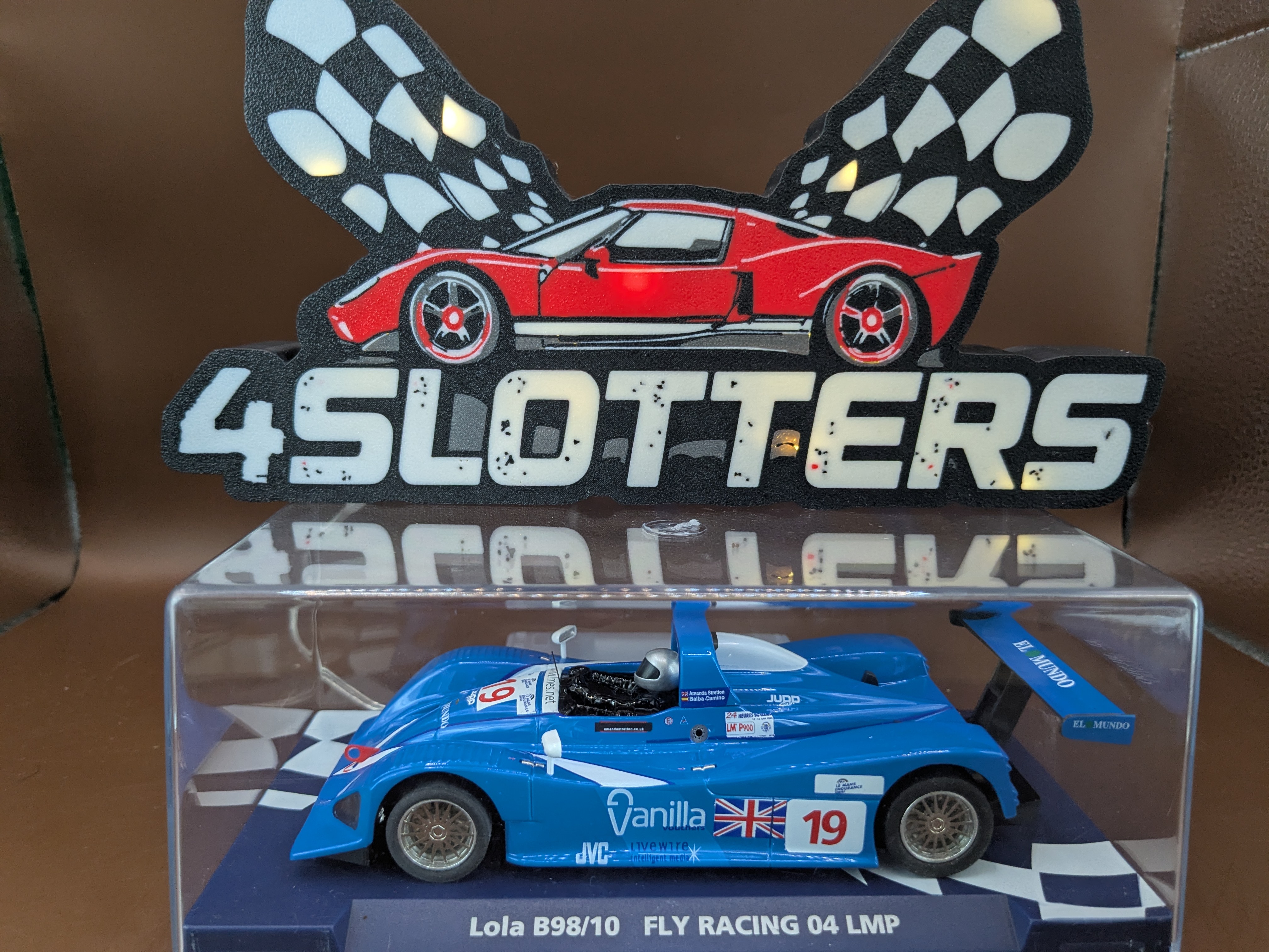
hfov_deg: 65.3
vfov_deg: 51.4
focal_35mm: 27
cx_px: 634
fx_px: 990
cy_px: 476
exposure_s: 1/50
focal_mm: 4.38
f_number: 1.73
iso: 122
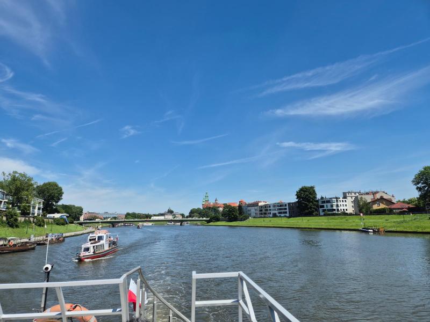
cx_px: 215
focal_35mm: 23
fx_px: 286
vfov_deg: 58.9
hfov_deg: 73.9
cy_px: 161
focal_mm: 5.4
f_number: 1.8
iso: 25
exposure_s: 1/2256
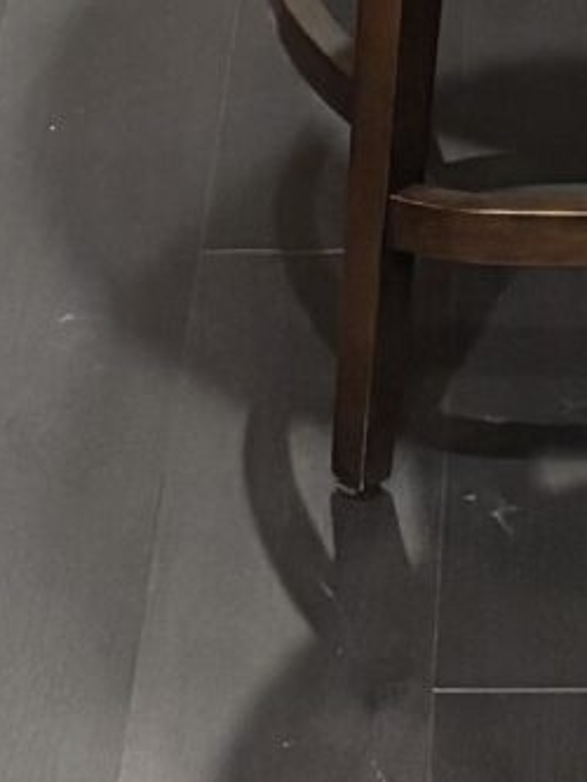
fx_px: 4519
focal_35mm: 200
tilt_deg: -7.8
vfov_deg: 8.3
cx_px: 667
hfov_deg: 7.4
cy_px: -1597
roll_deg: -1.3
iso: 400
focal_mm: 5.96
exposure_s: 1/40
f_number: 1.6
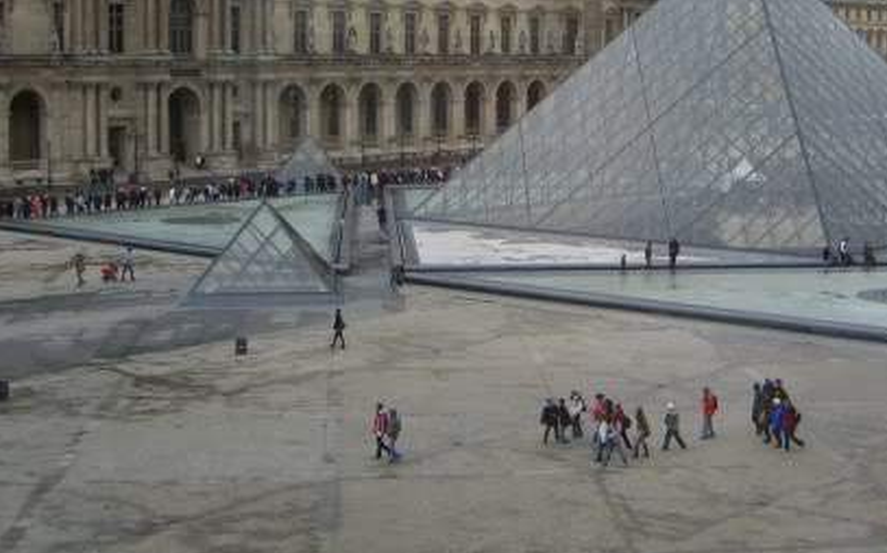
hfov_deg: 31.2
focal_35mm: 65
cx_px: 623
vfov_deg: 19.9
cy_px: 170
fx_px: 1571
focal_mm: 8
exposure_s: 1/160
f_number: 2.8
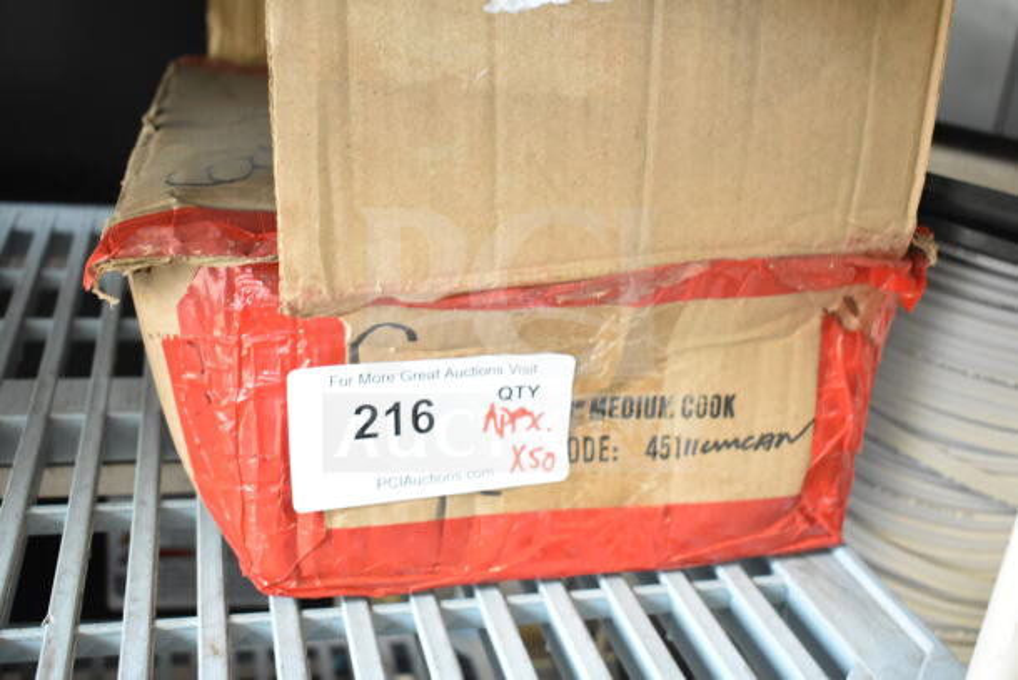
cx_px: 509
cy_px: 340
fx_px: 1145
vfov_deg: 33.0
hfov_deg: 47.9
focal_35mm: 40
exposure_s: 1/60
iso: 1600
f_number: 4
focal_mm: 27
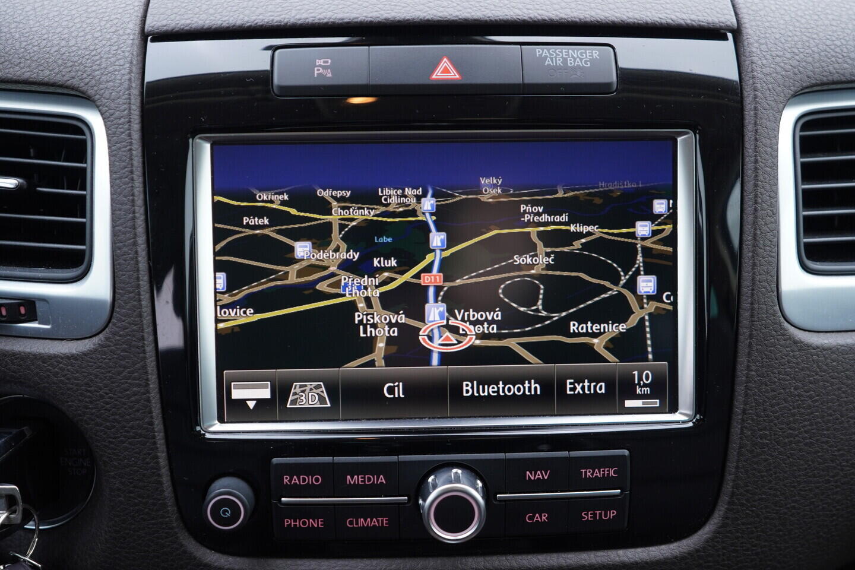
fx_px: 855
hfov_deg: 53.1
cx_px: 428
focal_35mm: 36
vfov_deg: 36.9
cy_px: 285
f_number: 2.8
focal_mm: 24
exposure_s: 1/40
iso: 250
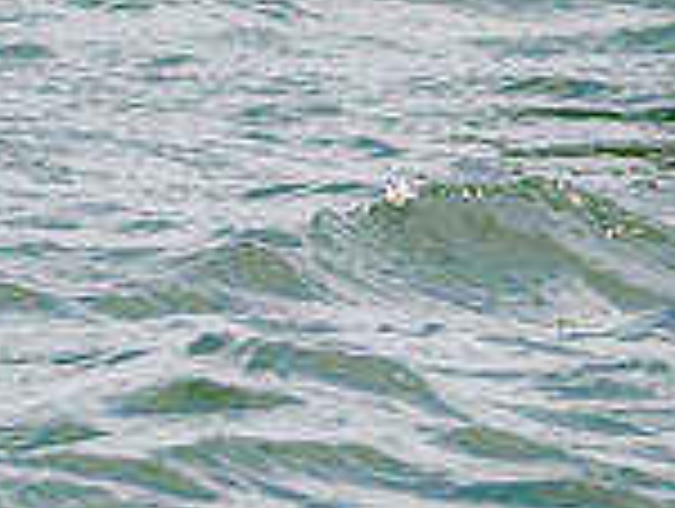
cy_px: 192
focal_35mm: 2528
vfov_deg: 0.6
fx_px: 49374
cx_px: 526
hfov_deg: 0.8
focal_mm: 218
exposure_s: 1/2000
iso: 500
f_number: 6.3
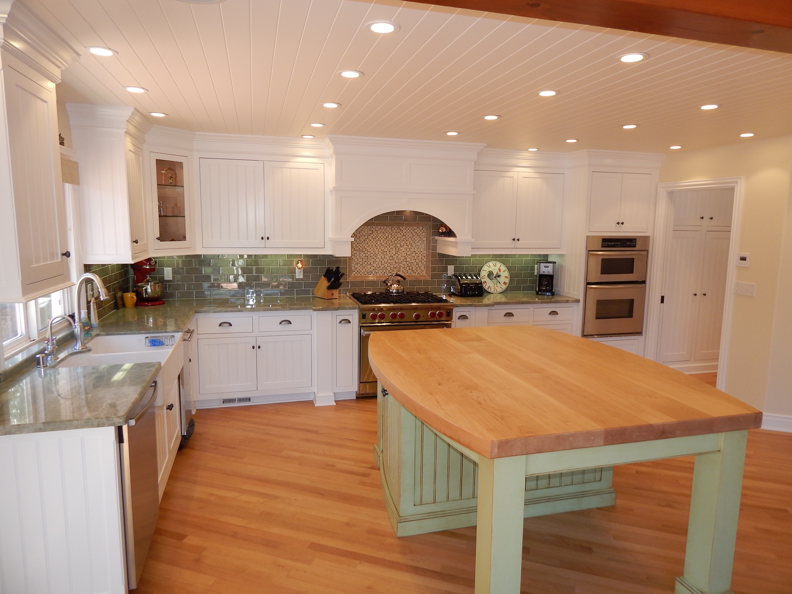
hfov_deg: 73.9
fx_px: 526
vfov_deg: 58.9
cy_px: 297
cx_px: 396
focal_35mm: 23
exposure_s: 1/80
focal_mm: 4
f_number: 3
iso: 125
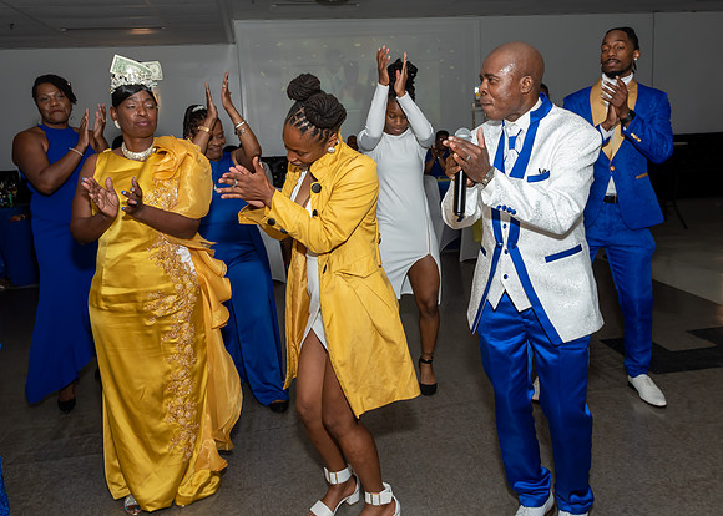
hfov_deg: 59.6
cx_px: 378
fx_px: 631
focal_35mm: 31
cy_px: 223
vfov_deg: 44.4
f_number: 6.3
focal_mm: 17
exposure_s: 1/250
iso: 500
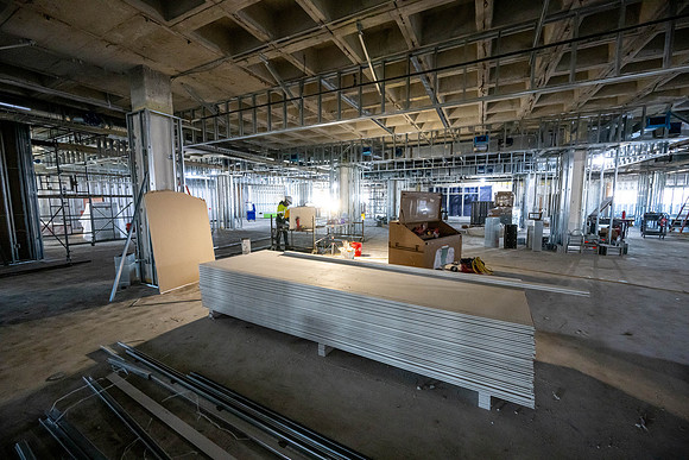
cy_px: 230
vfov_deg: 81.2
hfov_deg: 104.2
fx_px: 268
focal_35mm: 14
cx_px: 344
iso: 3200
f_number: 5.6
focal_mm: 14
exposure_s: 1/125
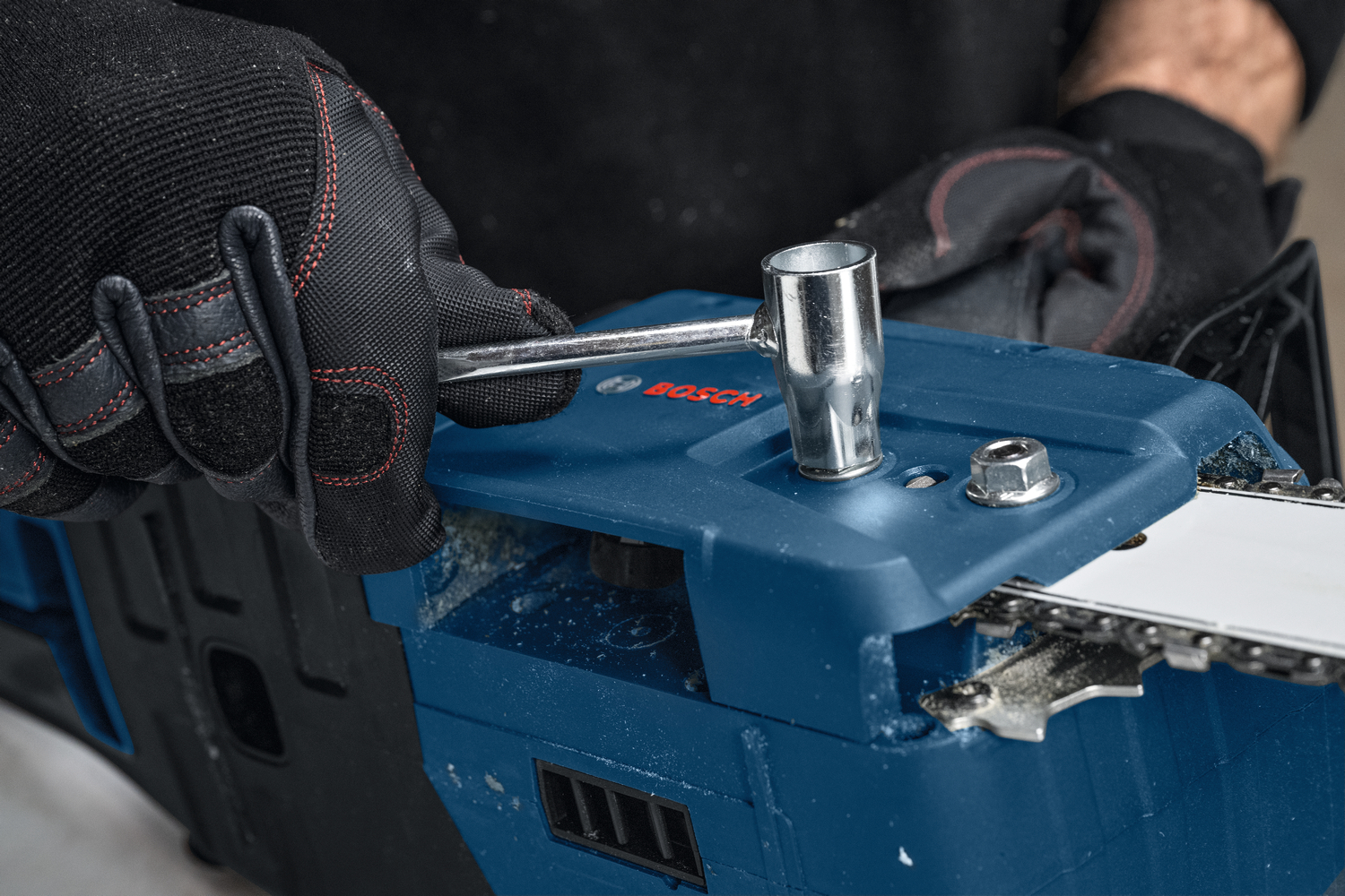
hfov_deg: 31.9
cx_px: 672
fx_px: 2354
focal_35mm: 63
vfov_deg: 21.6
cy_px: 448
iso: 2500
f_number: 8
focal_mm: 63
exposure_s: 1/125
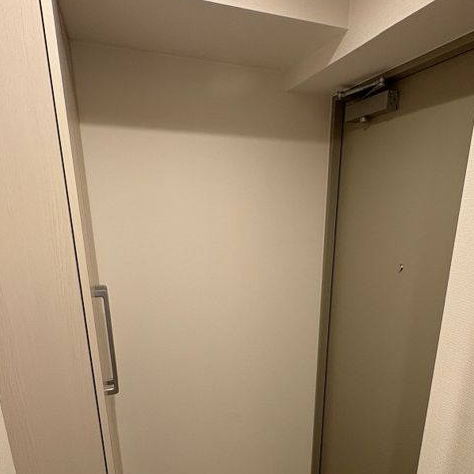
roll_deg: -0.9
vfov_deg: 60.9
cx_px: 267
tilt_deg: -17.2
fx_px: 387
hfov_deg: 62.7
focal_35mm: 25
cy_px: 328
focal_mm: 2.22
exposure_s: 1/100
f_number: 2.2
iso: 125
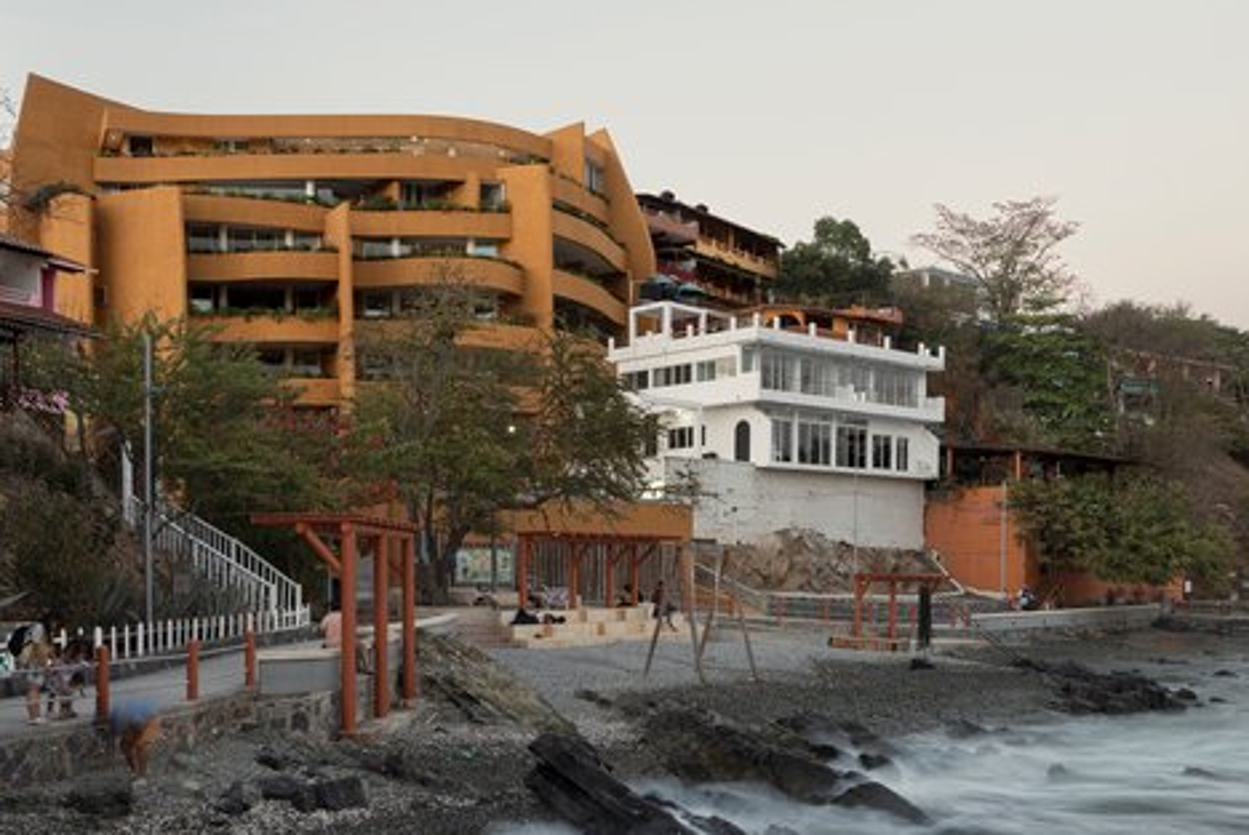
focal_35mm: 41
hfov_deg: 47.2
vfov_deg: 32.5
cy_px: 293
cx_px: 723
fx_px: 1424
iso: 100
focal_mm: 24
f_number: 10
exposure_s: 1.6
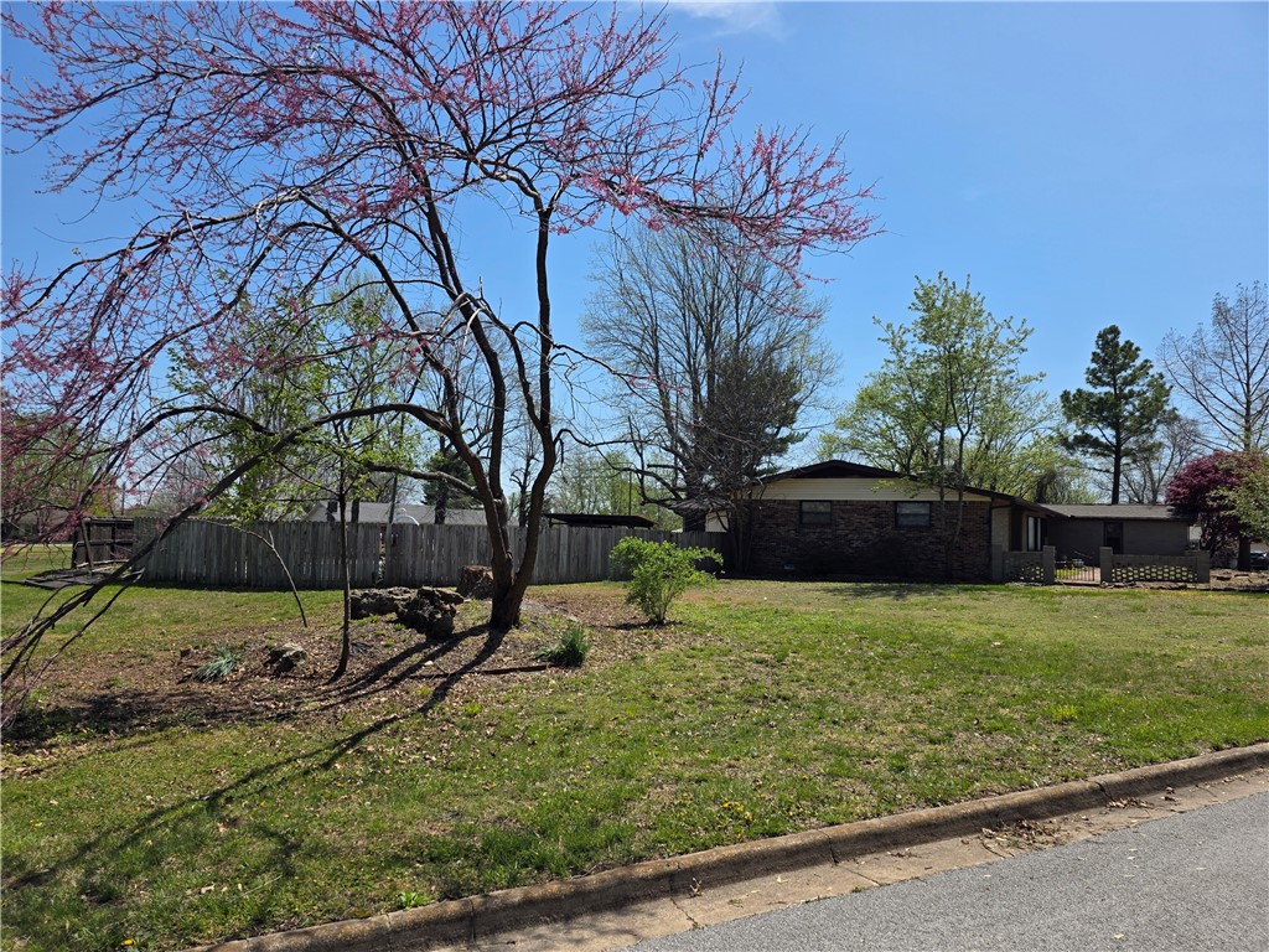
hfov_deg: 73.9
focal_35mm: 23
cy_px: 476
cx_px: 634
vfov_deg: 58.9
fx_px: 843
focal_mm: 6.3
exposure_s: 1/7061
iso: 80
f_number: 1.7
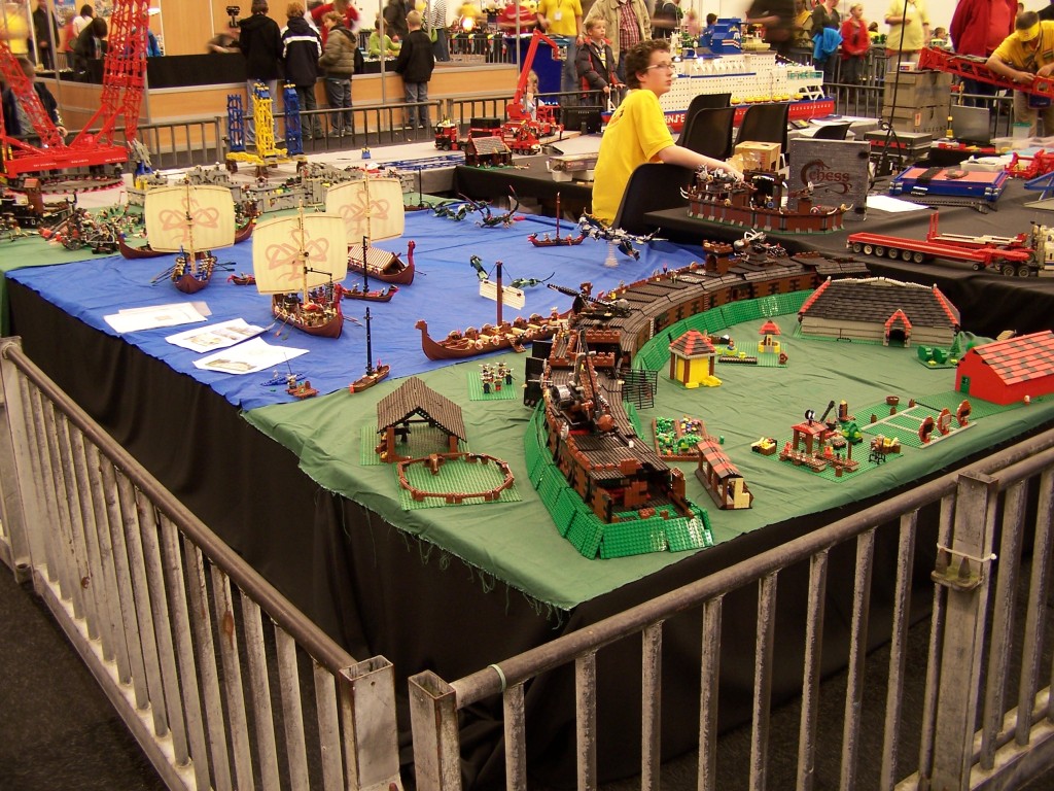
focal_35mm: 38
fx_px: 1157
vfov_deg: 37.7
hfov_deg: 49.0
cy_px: 396
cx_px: 527
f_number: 2.8
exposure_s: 1/2
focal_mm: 6.3
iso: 80
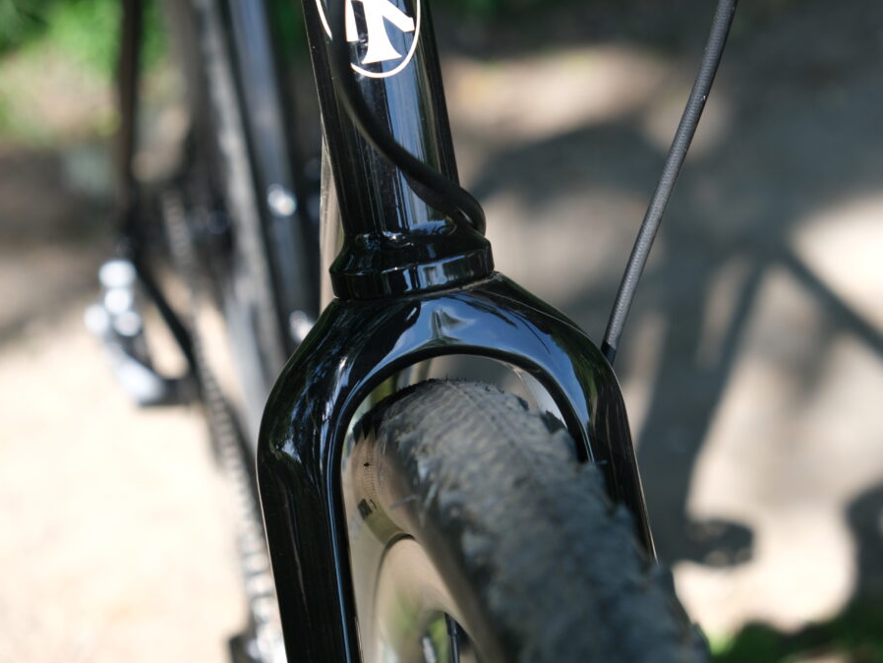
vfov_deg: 16.2
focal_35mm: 91
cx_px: 474
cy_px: 335
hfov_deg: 21.5
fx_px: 2322
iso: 160
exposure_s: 1/120
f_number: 5
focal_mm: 55
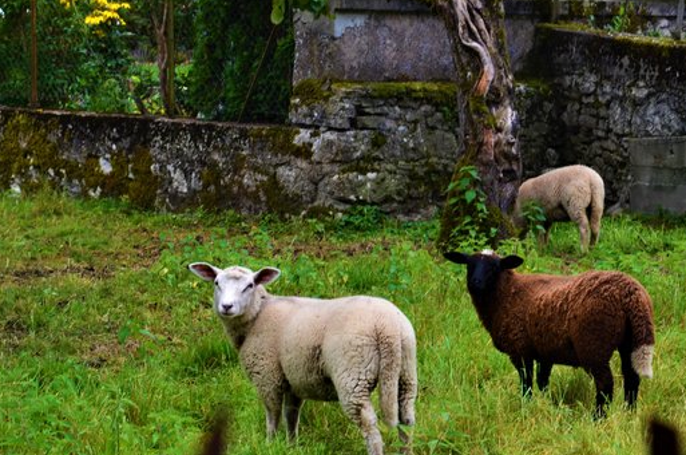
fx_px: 2758
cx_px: 449
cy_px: 284
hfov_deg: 14.2
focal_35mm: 145
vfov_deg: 9.4
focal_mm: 62
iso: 320
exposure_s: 1/80
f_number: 8
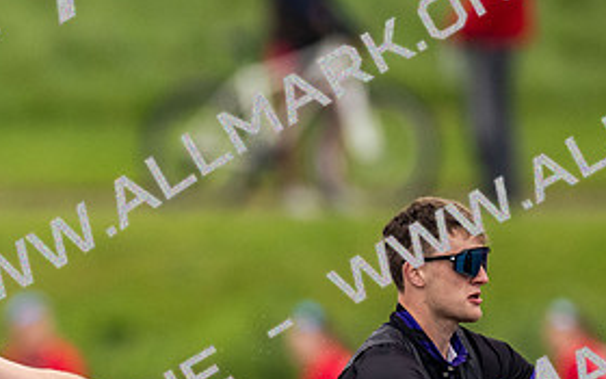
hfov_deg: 1.1
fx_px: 31330
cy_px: 340
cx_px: 169
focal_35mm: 1897
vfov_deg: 0.7
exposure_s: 1/2000
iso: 720
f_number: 4
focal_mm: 600
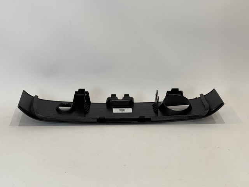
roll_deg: -1.0
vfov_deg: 22.9
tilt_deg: -22.5
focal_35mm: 64
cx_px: 124
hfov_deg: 30.3
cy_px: 94
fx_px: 460
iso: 160
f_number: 2.2
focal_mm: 7.5
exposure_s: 1/100
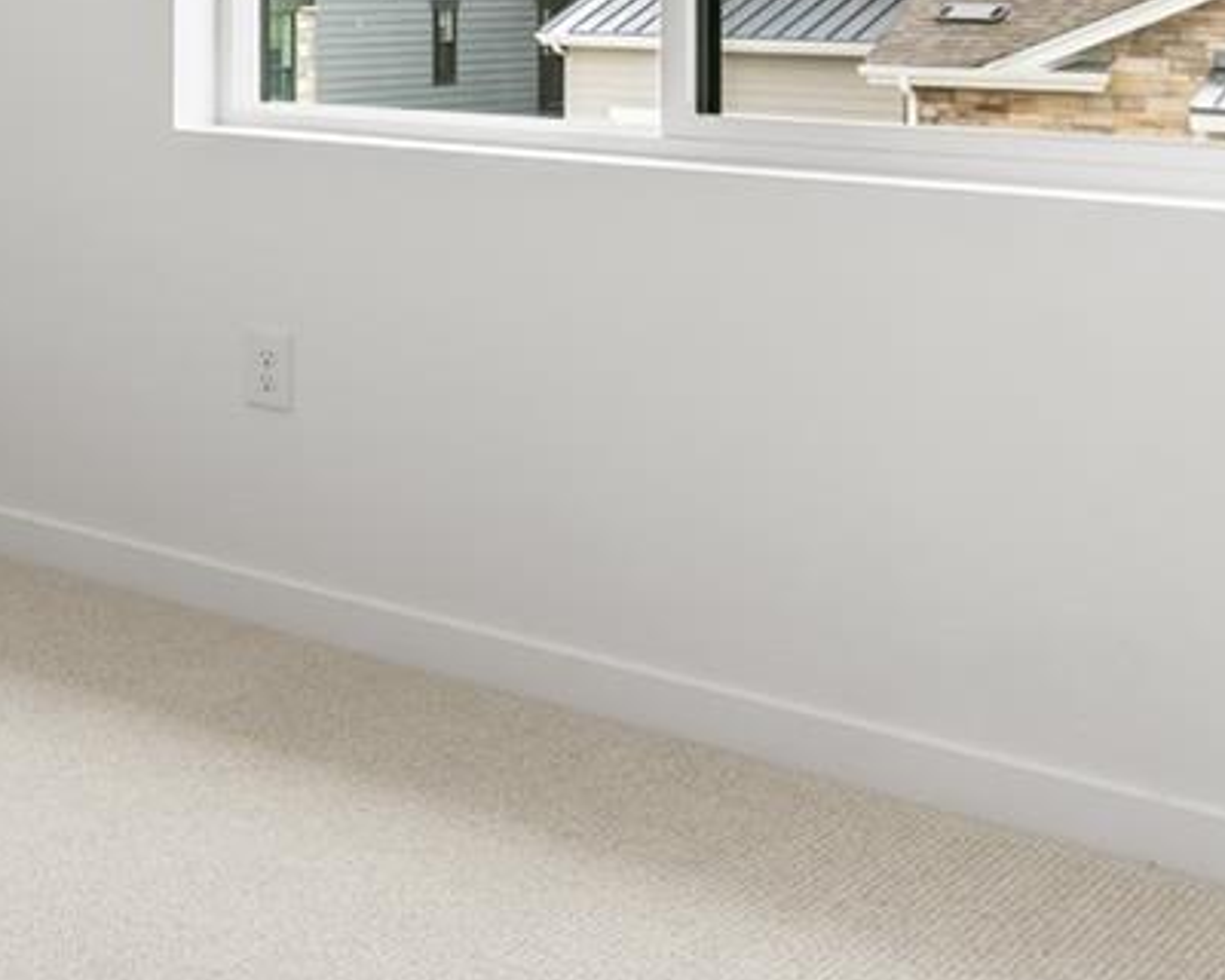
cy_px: -55
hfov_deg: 24.9
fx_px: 2243
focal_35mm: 62
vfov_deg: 23.4
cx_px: -505
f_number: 8
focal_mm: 16.5
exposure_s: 1/8
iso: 125
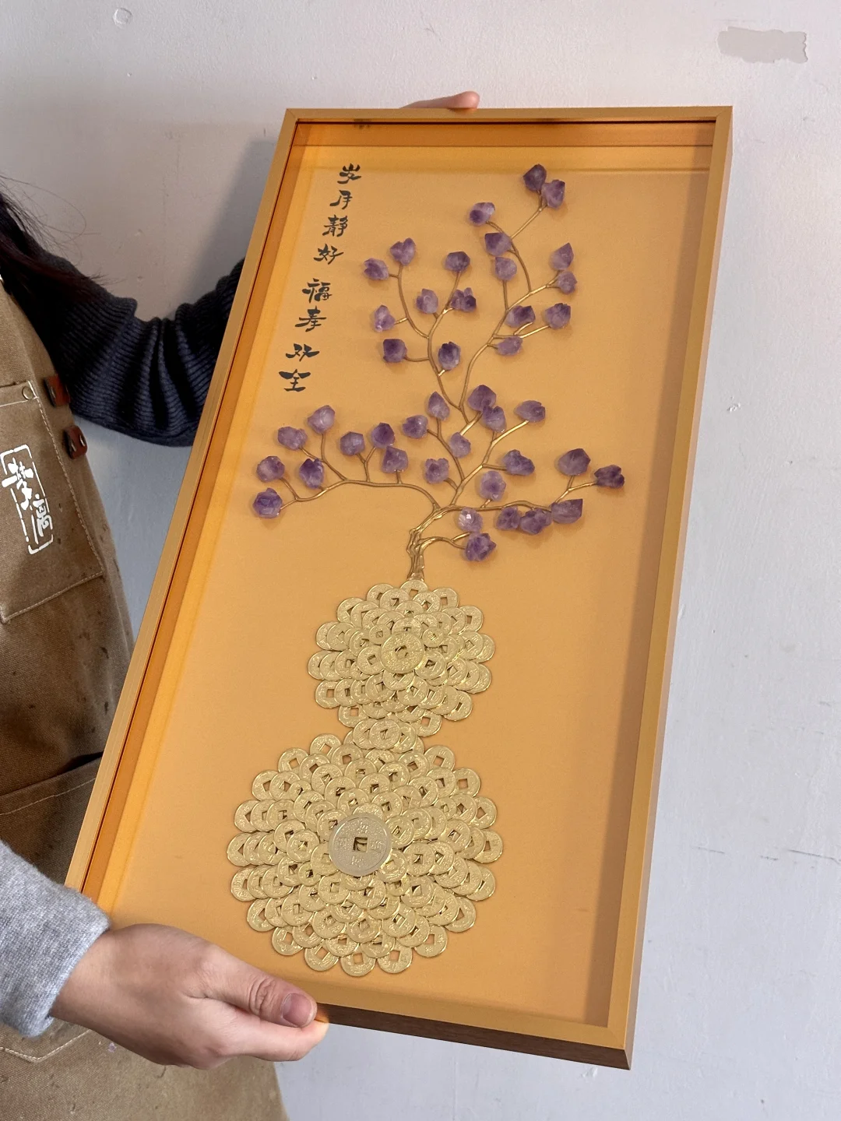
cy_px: 560
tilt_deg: -16.2
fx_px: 1555
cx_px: 420
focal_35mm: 48
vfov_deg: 39.7
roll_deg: -3.6
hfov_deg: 30.3
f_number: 1.78
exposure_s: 1/50
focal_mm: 6.86
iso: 200
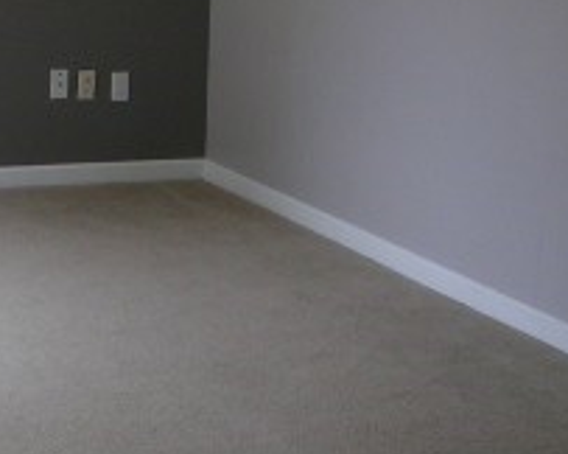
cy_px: 163
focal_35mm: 117
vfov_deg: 13.1
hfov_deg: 16.2
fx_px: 1965
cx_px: 45
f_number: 4
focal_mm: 5.8
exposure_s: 1/50
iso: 50
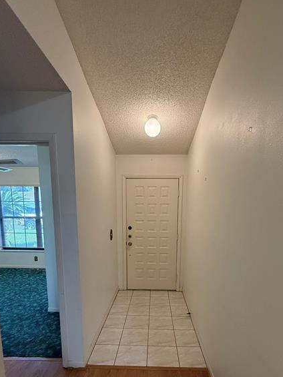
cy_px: 238
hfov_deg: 68.6
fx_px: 207
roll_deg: -1.6
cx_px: 150
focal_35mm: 19
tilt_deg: -6.4
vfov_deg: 82.9
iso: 500
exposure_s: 1/120
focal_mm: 2.22
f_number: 2.2
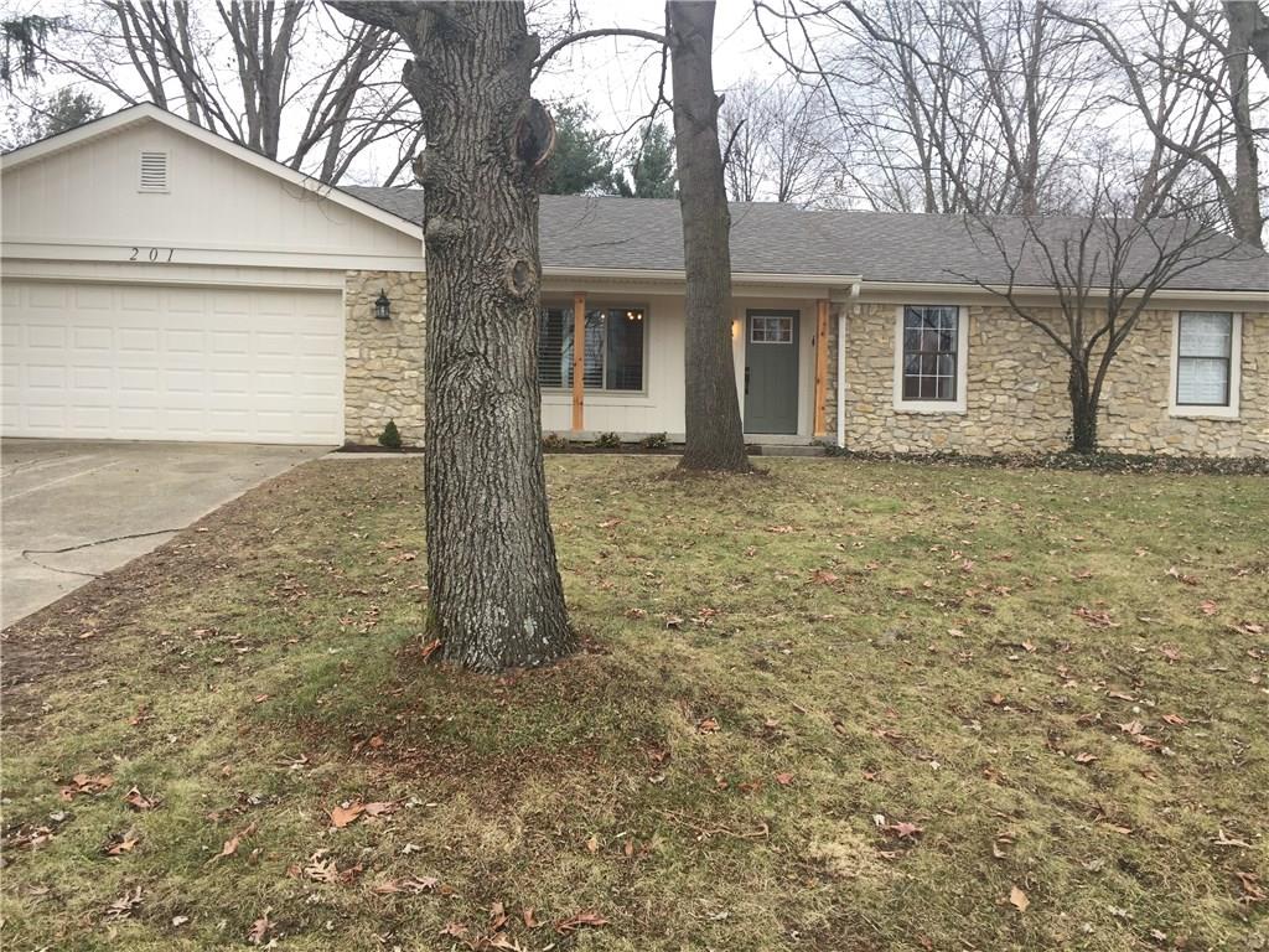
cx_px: 634
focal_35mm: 29
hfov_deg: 61.7
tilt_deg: -1.9
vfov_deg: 48.2
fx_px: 1063
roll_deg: -1.6
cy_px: 476
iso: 40
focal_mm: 4.15
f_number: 2.2
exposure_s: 1/60
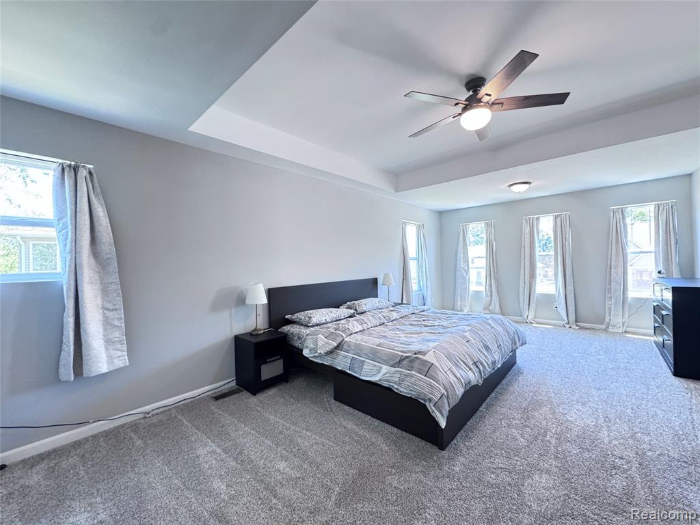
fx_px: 283
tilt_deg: -1.2
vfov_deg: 85.7
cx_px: 350
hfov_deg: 102.1
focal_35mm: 14
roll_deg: -0.1
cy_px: 262
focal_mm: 2.22
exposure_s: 1/60
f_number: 2.2
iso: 500
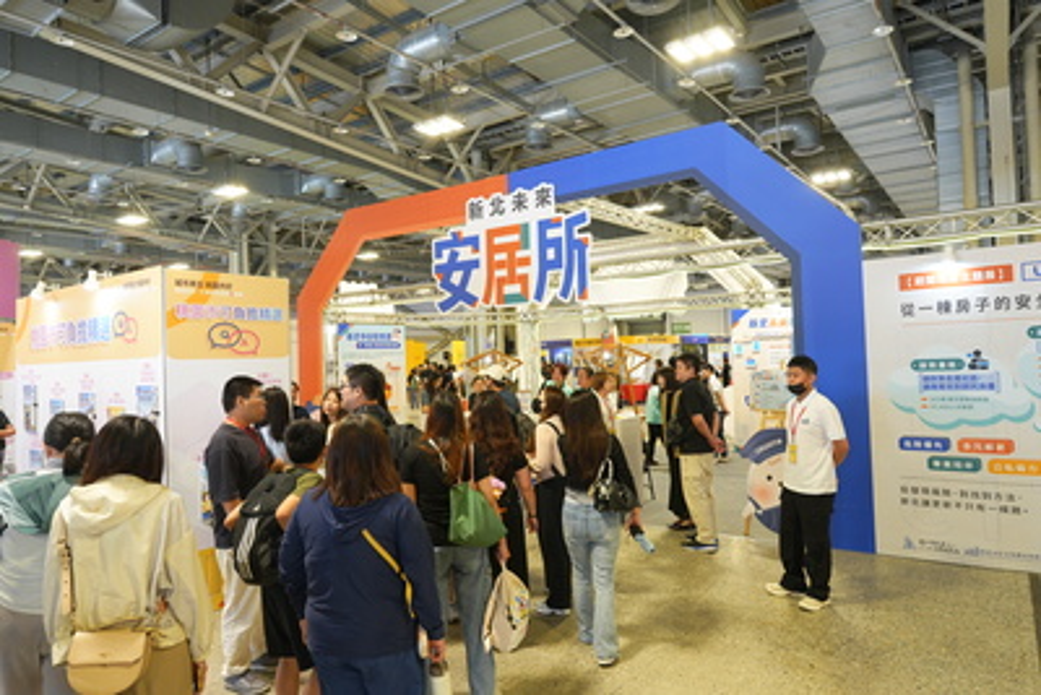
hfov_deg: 73.7
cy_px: 348
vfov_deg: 53.2
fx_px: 694
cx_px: 520
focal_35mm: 24
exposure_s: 1/40
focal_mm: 24
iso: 320
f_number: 4
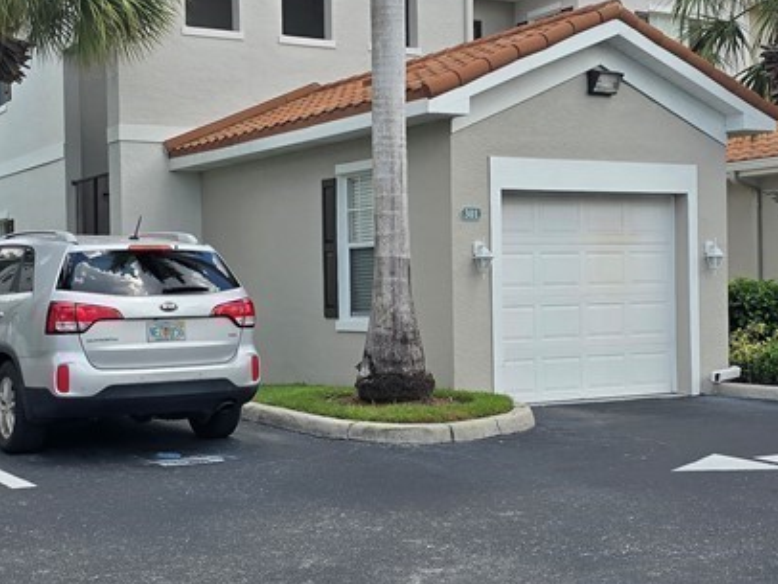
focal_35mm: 58
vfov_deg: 25.3
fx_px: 1304
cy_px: 280
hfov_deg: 33.2
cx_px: 395
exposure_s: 1/659
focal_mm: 6.3
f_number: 1.7
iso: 12
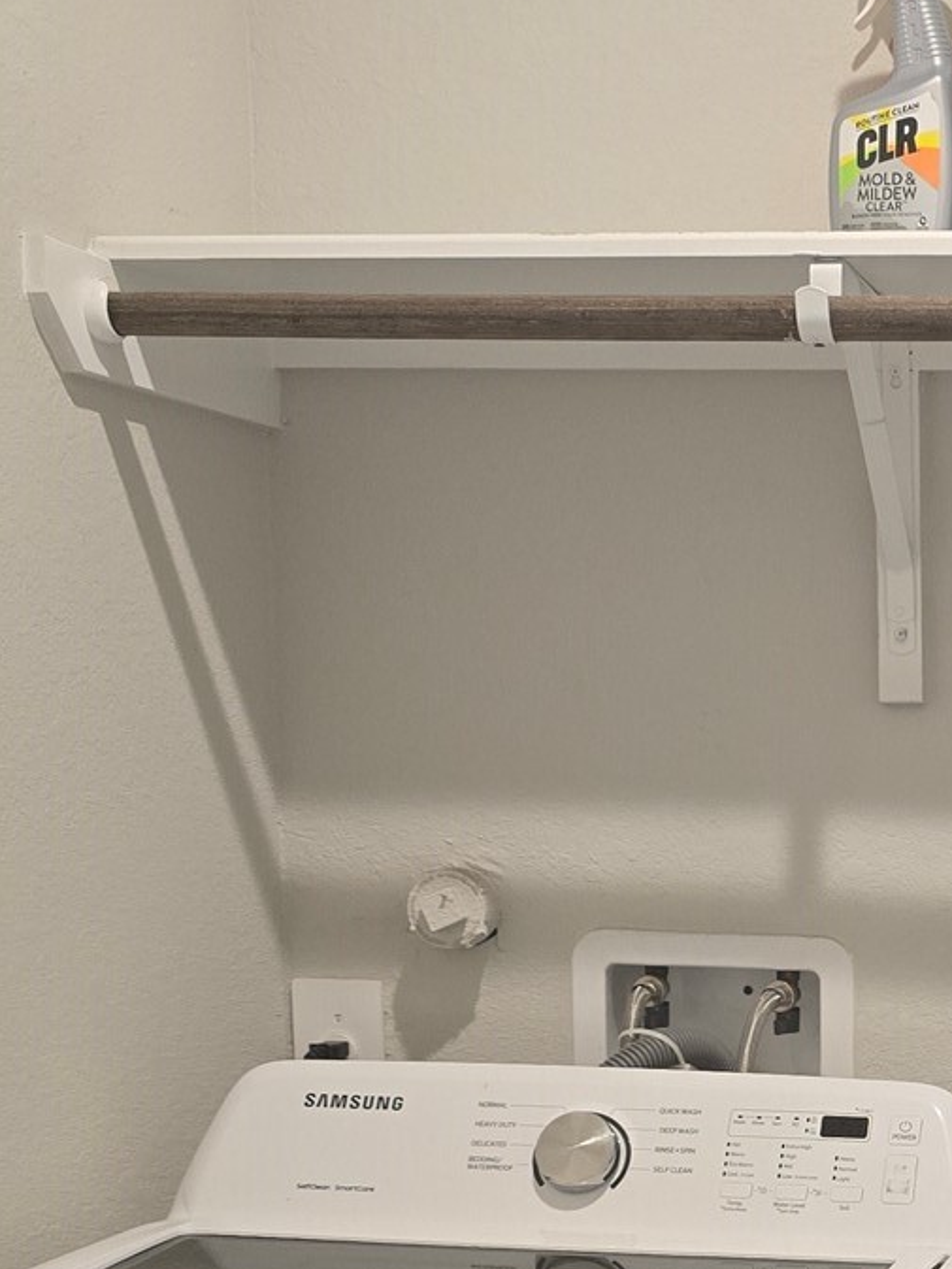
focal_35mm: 70
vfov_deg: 26.7
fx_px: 2566
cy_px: 1177
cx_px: 1071
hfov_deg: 20.0
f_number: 1.7
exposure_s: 1/120
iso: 400
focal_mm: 6.3
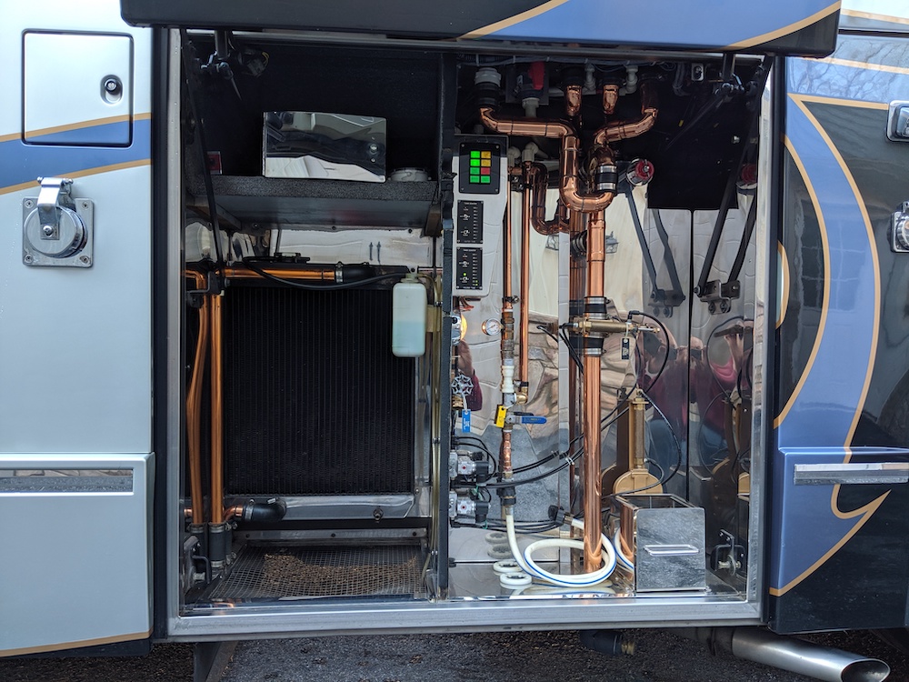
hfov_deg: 65.3
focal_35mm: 27
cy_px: 341
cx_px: 454
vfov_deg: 51.4
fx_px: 709
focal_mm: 4.44
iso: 54
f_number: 1.8
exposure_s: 1/125
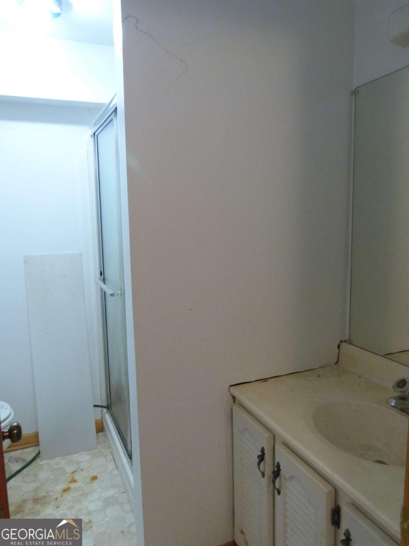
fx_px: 394
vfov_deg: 69.4
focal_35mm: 25
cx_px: 204
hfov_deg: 54.9
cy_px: 273
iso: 400
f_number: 2.8
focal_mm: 4.5
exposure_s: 1/20
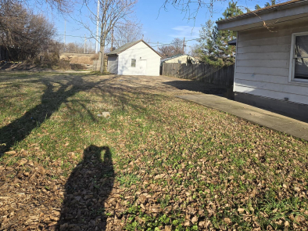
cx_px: 181
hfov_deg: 75.8
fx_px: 196
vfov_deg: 59.4
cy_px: 74
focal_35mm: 22
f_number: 2.2
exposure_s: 1/1304
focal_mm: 2.2
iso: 50
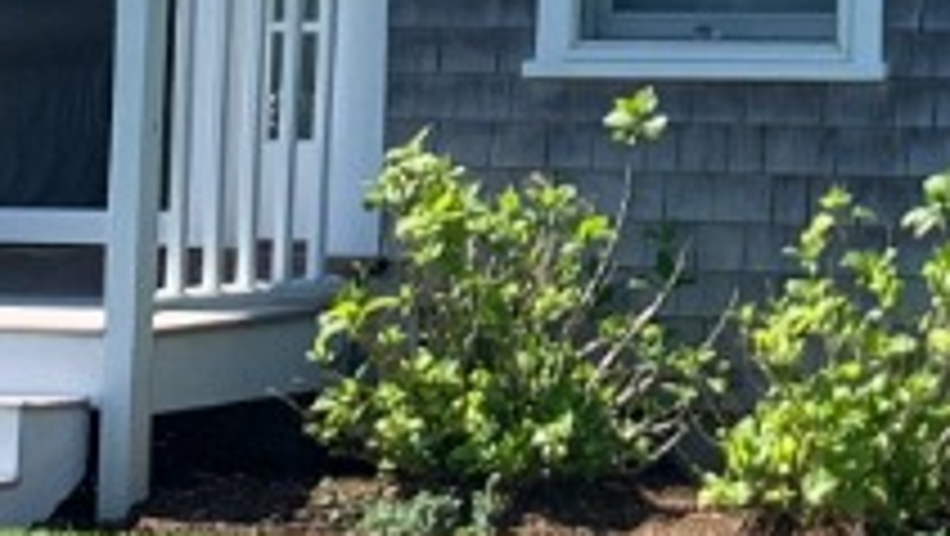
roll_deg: -0.4
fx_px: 4865
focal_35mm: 193
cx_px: 1247
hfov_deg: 10.9
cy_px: -622
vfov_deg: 6.1
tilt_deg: +4.8
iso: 25
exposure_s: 1/1689
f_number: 1.8
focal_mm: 4.25
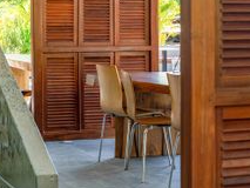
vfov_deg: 15.0
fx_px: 701
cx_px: 96
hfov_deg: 20.2
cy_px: -6
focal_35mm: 97
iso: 160
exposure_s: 1/80
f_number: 4.5
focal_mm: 50
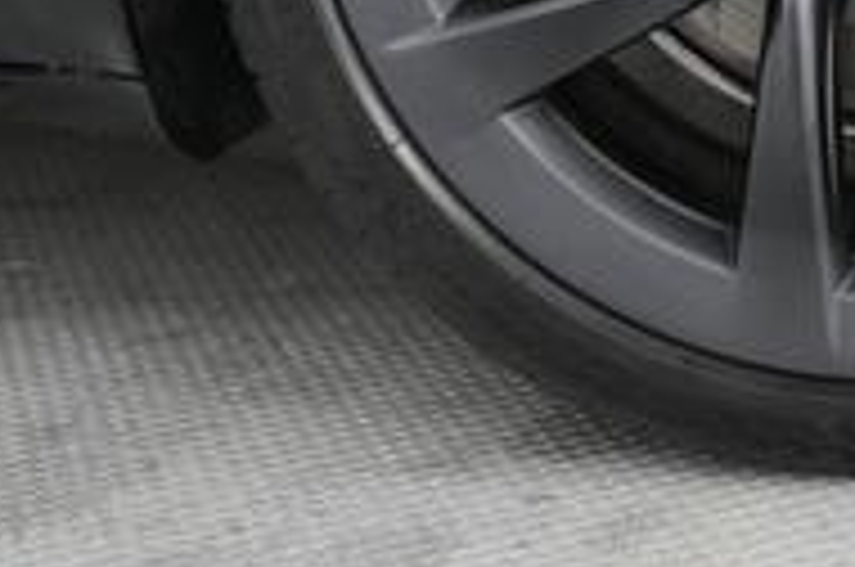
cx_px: 900
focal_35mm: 81
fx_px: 1920
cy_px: -216
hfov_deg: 23.8
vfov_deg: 15.8
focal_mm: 24
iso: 6400
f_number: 2.8
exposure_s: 1/160
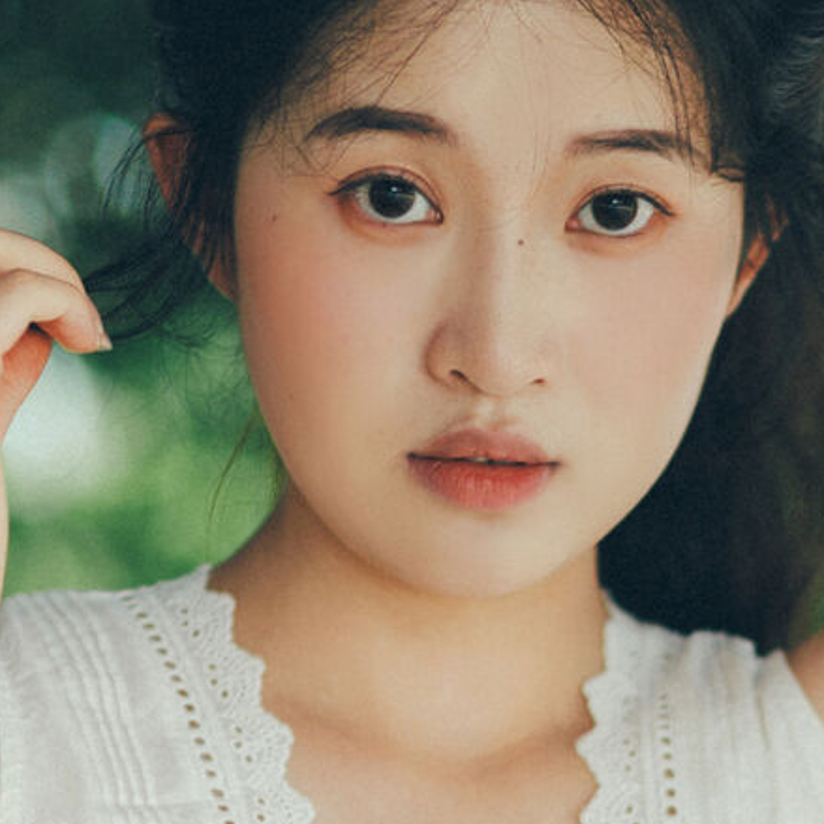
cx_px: 458
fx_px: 7972
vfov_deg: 5.9
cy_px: 1130
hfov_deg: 5.9
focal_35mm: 296
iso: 320
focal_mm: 85
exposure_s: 1/160
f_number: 2
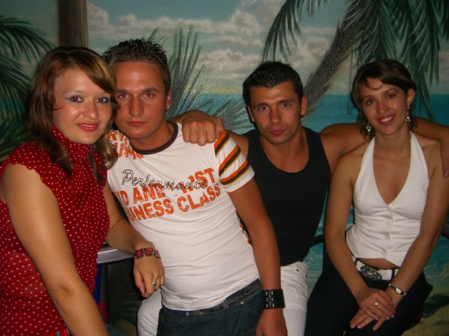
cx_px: 229
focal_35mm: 39
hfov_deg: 47.9
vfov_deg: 36.8
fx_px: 506
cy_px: 170
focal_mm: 7.9
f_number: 2.8
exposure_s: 1/60
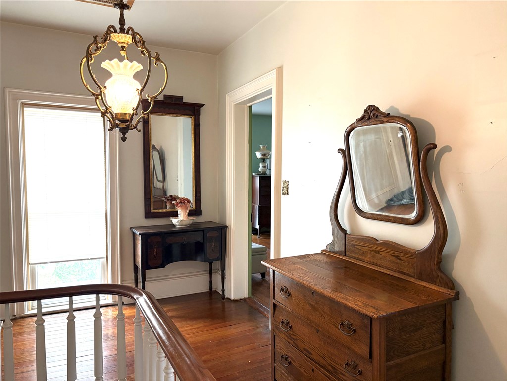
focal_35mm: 26
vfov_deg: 53.1
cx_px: 254
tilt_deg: -3.6
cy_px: 190
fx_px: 381
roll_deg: +0.0
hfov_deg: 67.3
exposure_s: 1/120
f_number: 1.6
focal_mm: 5.96
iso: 250
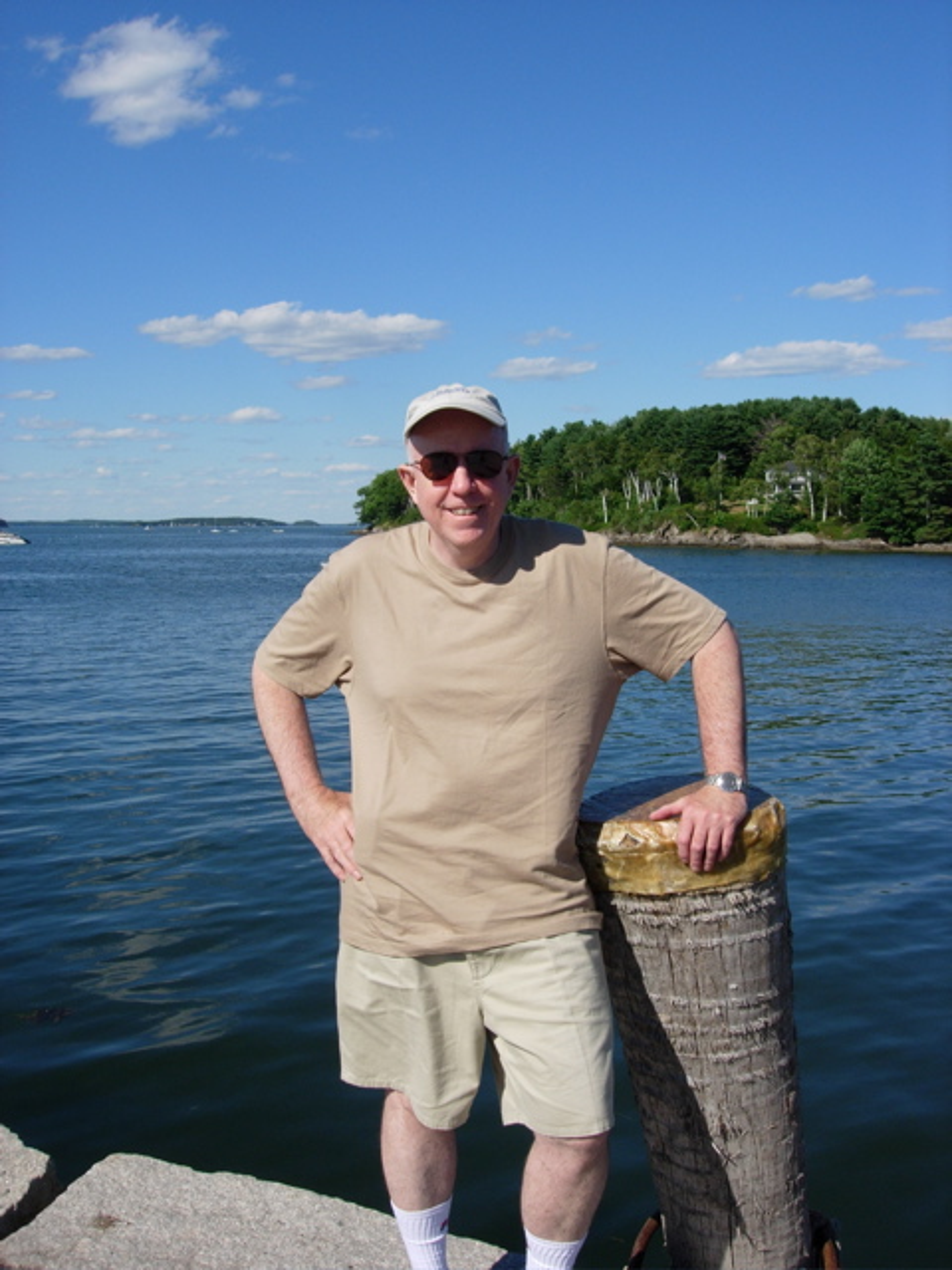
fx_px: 1393
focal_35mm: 38
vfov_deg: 49.0
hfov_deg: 37.7
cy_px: 635
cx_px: 476
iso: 64
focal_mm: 7.8
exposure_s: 1/939
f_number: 4.8
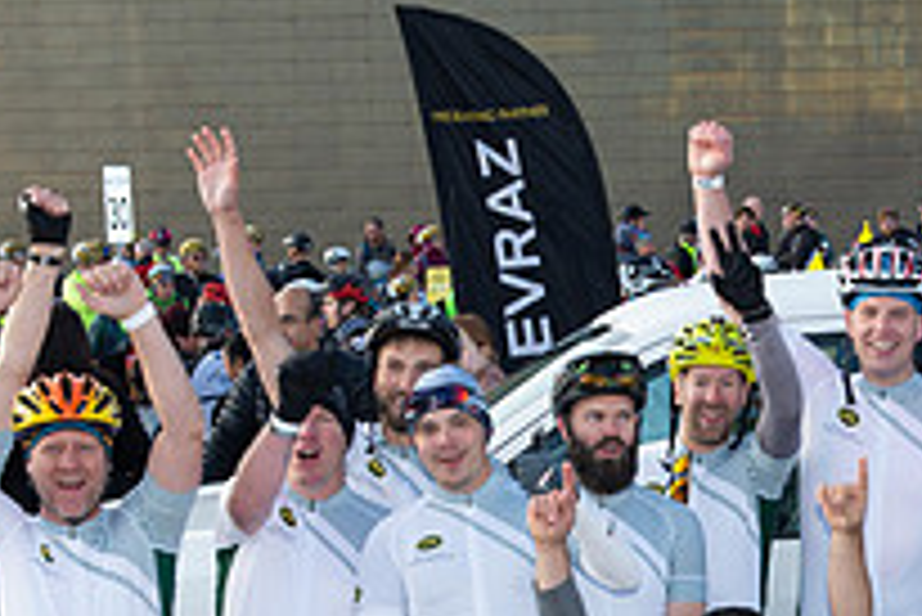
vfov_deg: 11.4
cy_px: 609
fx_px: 3050
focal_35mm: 119
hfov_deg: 16.9
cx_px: 841
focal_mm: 42
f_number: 8
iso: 400
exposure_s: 1/100
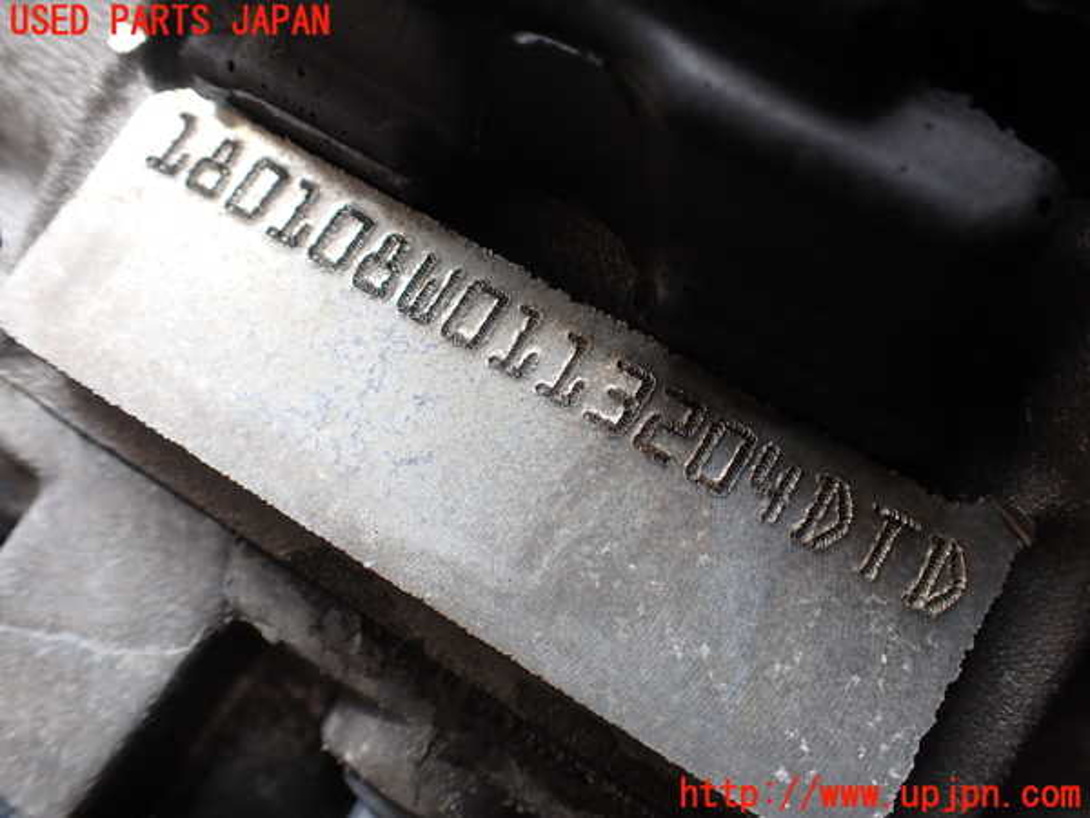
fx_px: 945
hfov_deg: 60.0
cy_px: 409
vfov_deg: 46.8
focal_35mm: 30
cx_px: 545
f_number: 2.3
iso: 125
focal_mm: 5.4
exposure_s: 1/125
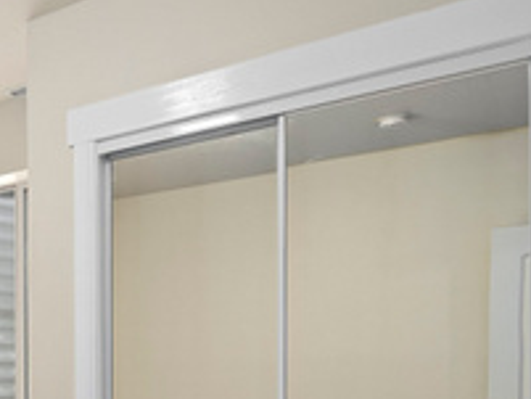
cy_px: 369
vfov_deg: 28.4
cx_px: -198
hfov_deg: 29.4
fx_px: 752
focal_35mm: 49
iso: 320
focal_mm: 16
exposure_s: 1/1.67
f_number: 9
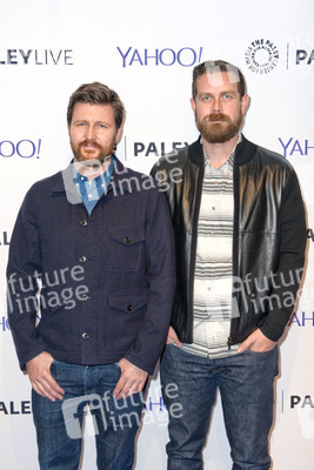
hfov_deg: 31.9
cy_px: 235
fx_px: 549
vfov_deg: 46.4
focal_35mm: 42
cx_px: 157
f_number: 4
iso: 400
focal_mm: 42
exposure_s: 1/400
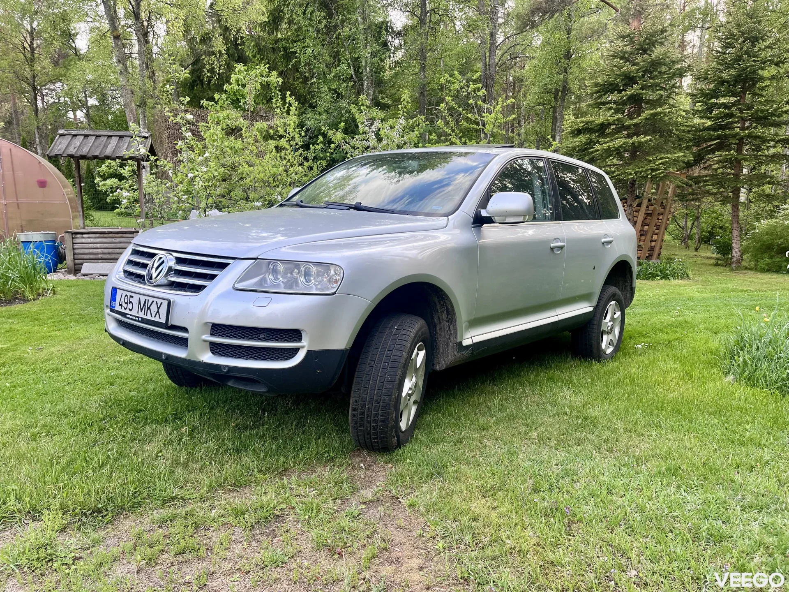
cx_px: 394
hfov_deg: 67.3
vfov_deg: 53.1
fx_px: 593
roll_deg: -1.1
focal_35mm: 26
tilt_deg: -10.5
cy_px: 296
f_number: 1.6
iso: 40
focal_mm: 5.1
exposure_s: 1/256
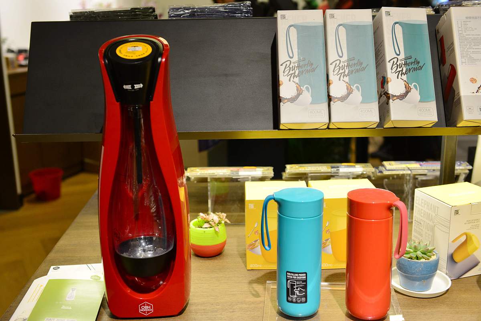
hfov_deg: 43.6
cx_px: 240
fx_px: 601
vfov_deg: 29.9
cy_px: 160
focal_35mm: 45
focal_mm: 45
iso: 800
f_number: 4.5
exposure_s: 1/160
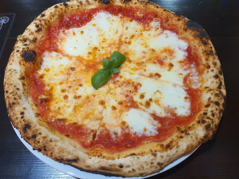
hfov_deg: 67.3
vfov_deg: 53.1
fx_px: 180
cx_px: 120
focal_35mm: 26
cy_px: 90
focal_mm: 4.3
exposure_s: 1/50
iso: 400
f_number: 2.4
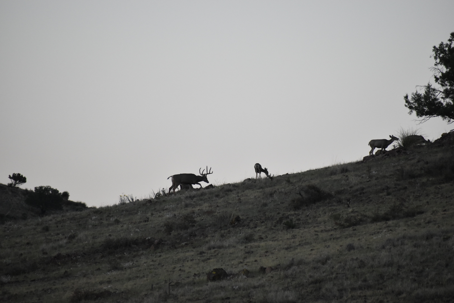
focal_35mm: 405
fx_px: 5107
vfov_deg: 3.4
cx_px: 227
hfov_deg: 5.1
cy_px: 152
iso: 1800
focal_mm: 270
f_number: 6.3
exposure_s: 1/500
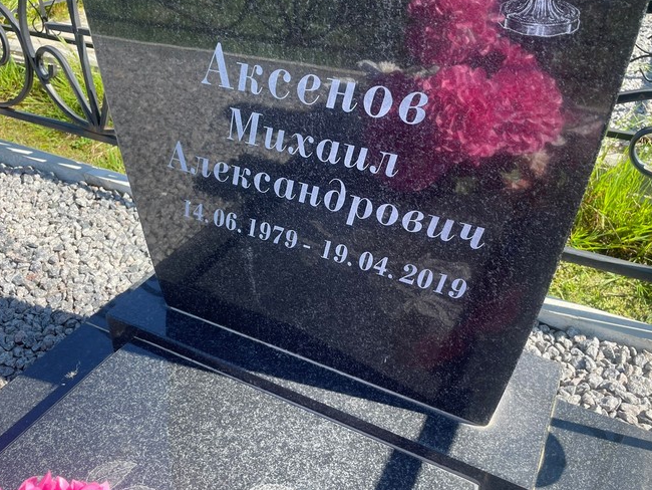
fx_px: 603
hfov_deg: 56.8
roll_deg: +0.8
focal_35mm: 32
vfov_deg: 43.9
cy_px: 192
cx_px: 308
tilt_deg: -33.5
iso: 32
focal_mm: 4.2
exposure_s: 1/774
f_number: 1.6
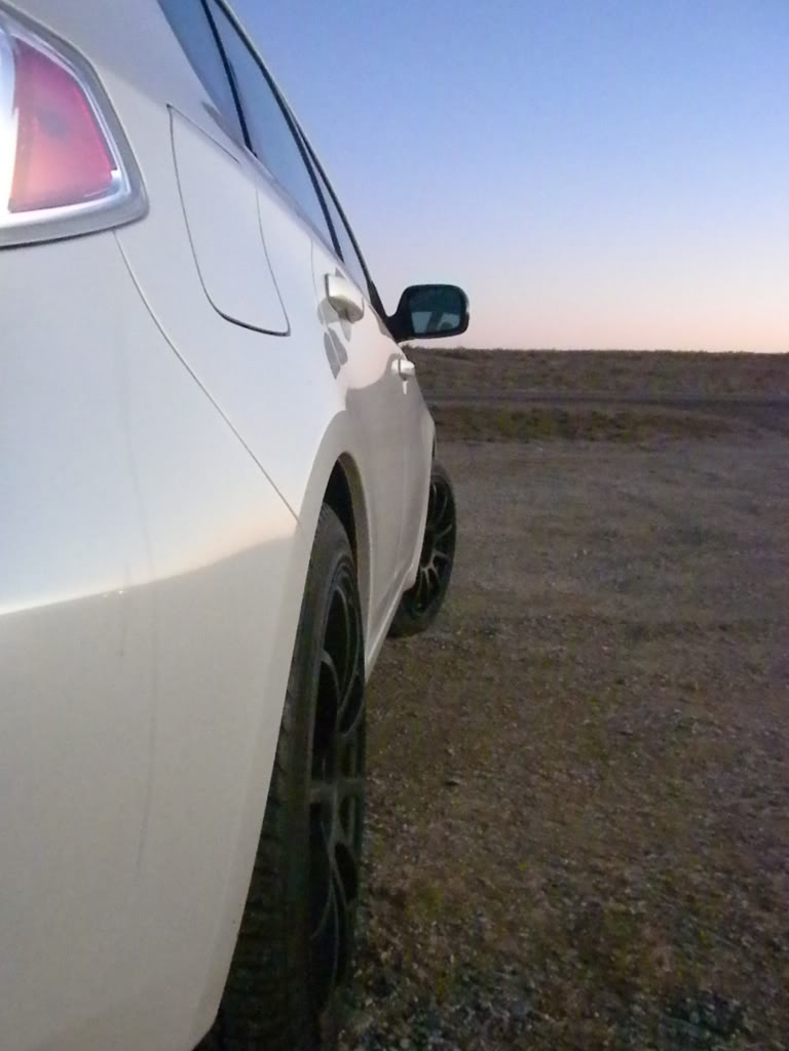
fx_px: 1124
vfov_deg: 50.1
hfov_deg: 38.7
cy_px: 526
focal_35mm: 37
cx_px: 394
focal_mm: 6.6
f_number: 3.5
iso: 3200
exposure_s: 1/337
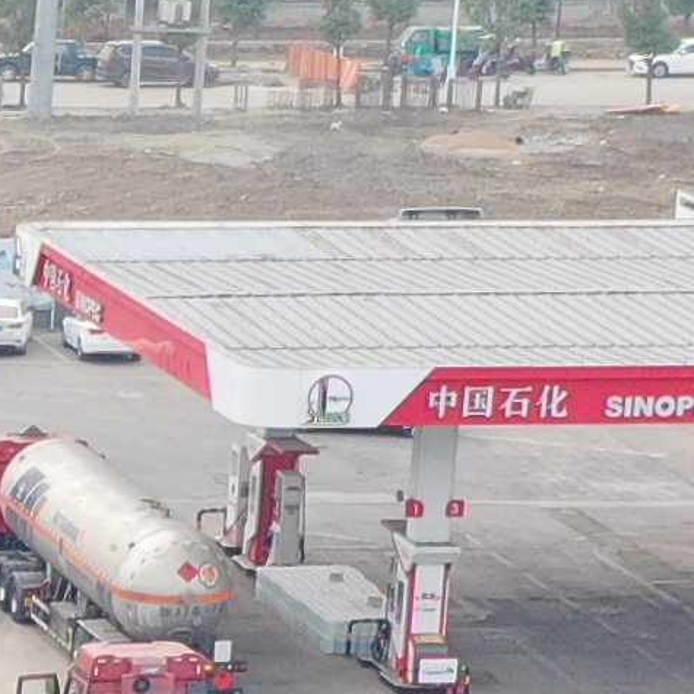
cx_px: -1375
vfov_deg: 6.2
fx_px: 6215
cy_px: 1477
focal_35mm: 274
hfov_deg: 5.9
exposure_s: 1/80
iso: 100
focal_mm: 10.26
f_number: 4
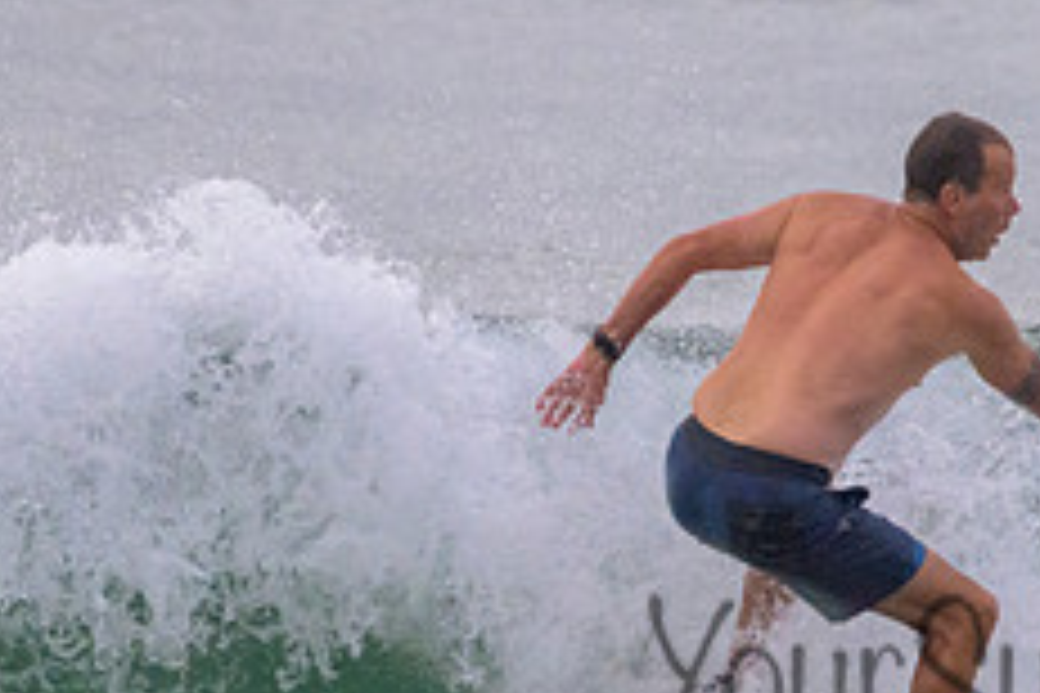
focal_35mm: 2405
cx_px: 854
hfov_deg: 0.9
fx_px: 69472
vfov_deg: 0.6
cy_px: 456
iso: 3200
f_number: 11
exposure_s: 1/2000
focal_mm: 800
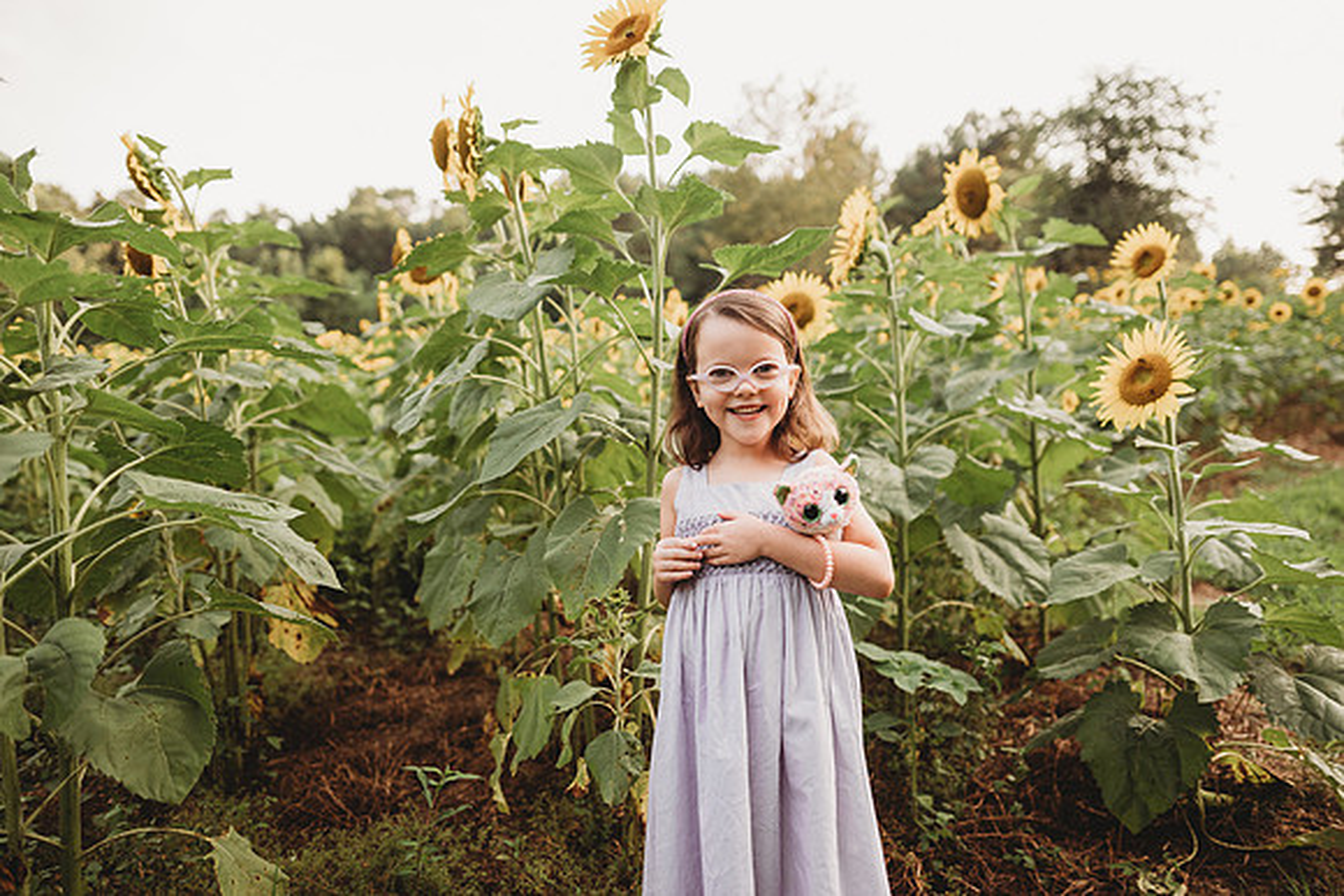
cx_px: 672
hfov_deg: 73.7
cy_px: 448
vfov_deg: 53.2
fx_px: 896
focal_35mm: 24
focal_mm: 24
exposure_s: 1/320
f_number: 2.2
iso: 125
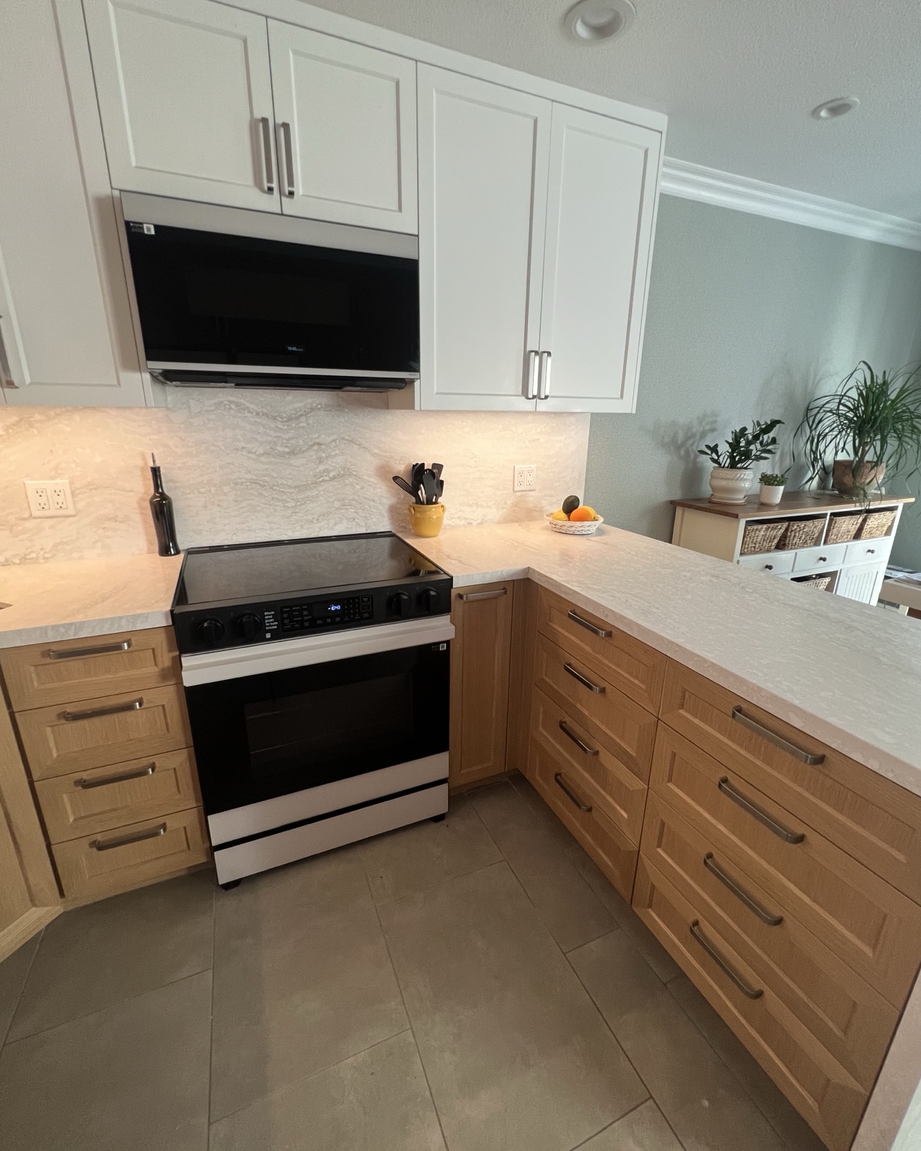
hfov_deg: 88.0
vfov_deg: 100.7
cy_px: 569
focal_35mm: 14
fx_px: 477
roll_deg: -0.3
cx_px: 459
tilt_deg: -16.4
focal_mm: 1.57
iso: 250
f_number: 1.8
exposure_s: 1/60
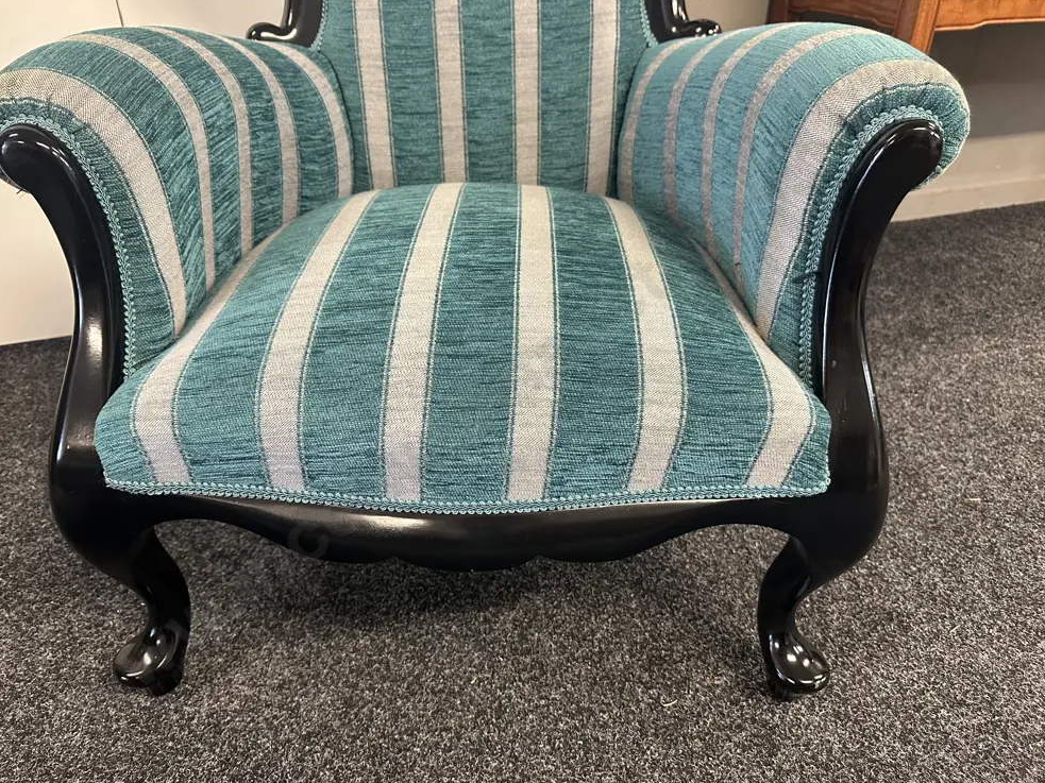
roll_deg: +0.3
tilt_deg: -31.7
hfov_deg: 69.4
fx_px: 755
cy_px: 388
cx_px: 511
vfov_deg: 54.9
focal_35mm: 25
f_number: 1.78
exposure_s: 1/50
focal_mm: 6.86
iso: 400
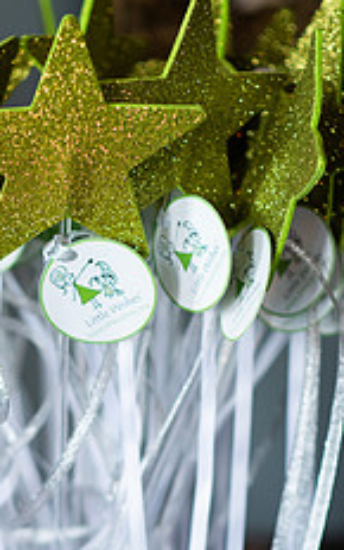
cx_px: 55
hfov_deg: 7.8
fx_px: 2520
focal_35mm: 168
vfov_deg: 12.4
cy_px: 427
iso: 640
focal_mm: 85
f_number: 2
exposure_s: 1/250
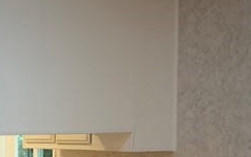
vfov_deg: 11.0
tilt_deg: -4.0
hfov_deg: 17.5
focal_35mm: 116
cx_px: -11
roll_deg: -0.3
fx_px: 794
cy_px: 206
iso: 100
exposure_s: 1/60
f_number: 1.8
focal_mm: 4.25
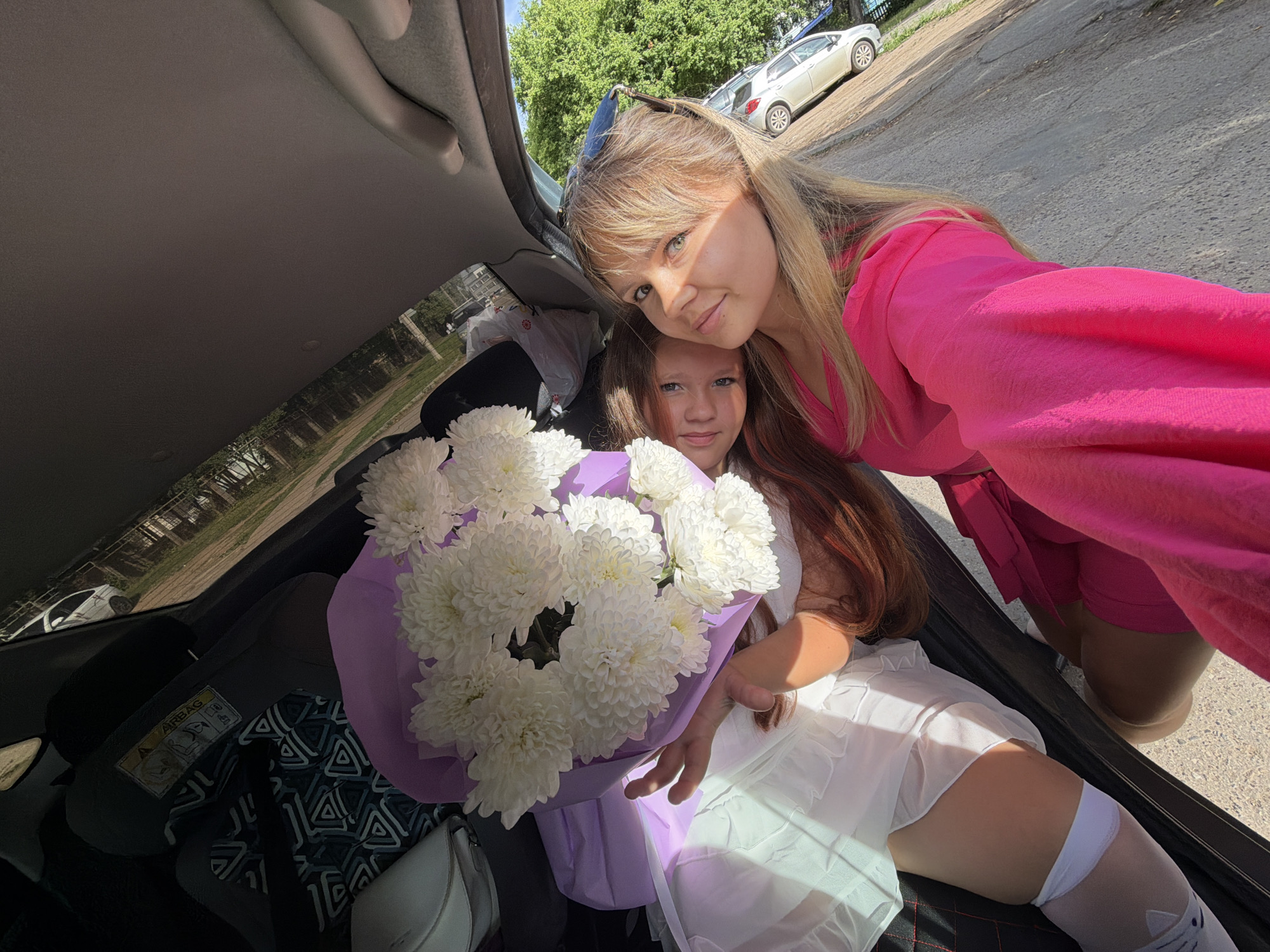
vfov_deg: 85.7
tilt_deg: -23.4
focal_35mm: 14
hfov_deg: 102.1
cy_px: 476
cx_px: 635
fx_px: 514
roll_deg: +37.9
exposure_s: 1/502
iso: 50
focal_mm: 2.22
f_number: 2.2
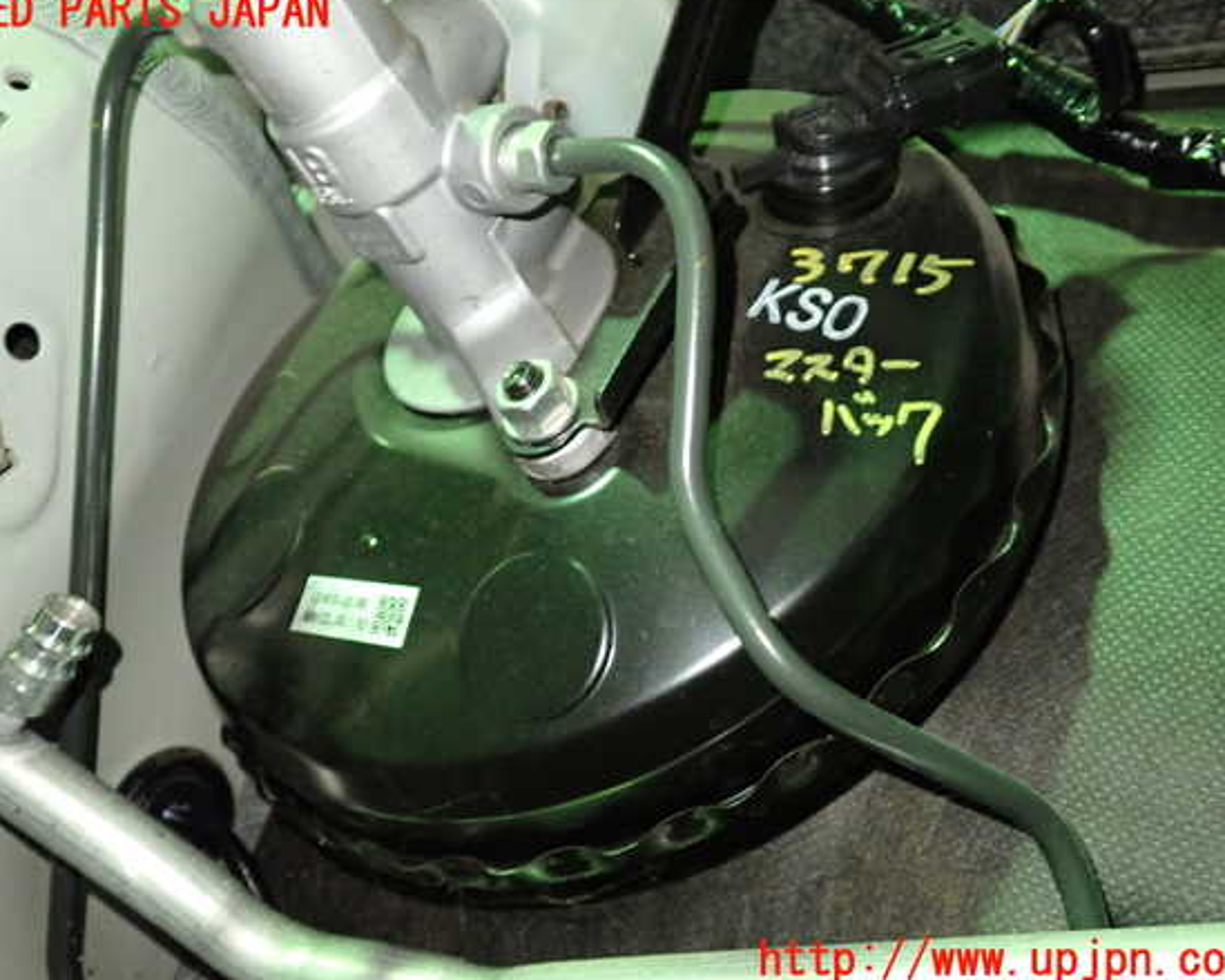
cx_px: 594
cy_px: 487
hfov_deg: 55.7
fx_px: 1160
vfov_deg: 45.8
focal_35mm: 32
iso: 800
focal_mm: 5.4
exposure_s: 1/30
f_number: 2.3
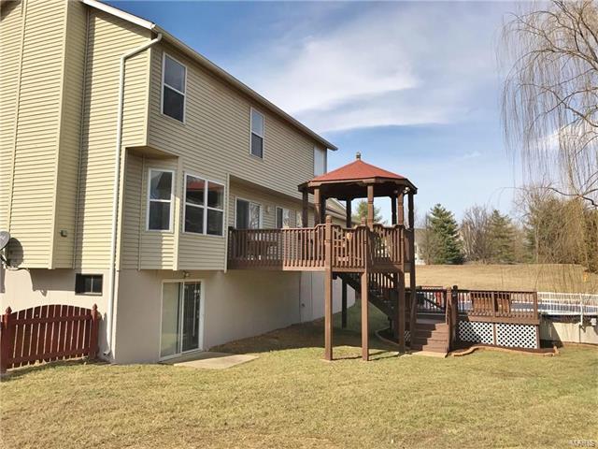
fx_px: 484
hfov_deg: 63.4
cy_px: 224
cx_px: 299
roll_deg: -0.1
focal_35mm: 28
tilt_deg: +6.2
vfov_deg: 49.7
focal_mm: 3.99
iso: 20
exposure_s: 1/3195
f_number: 1.8
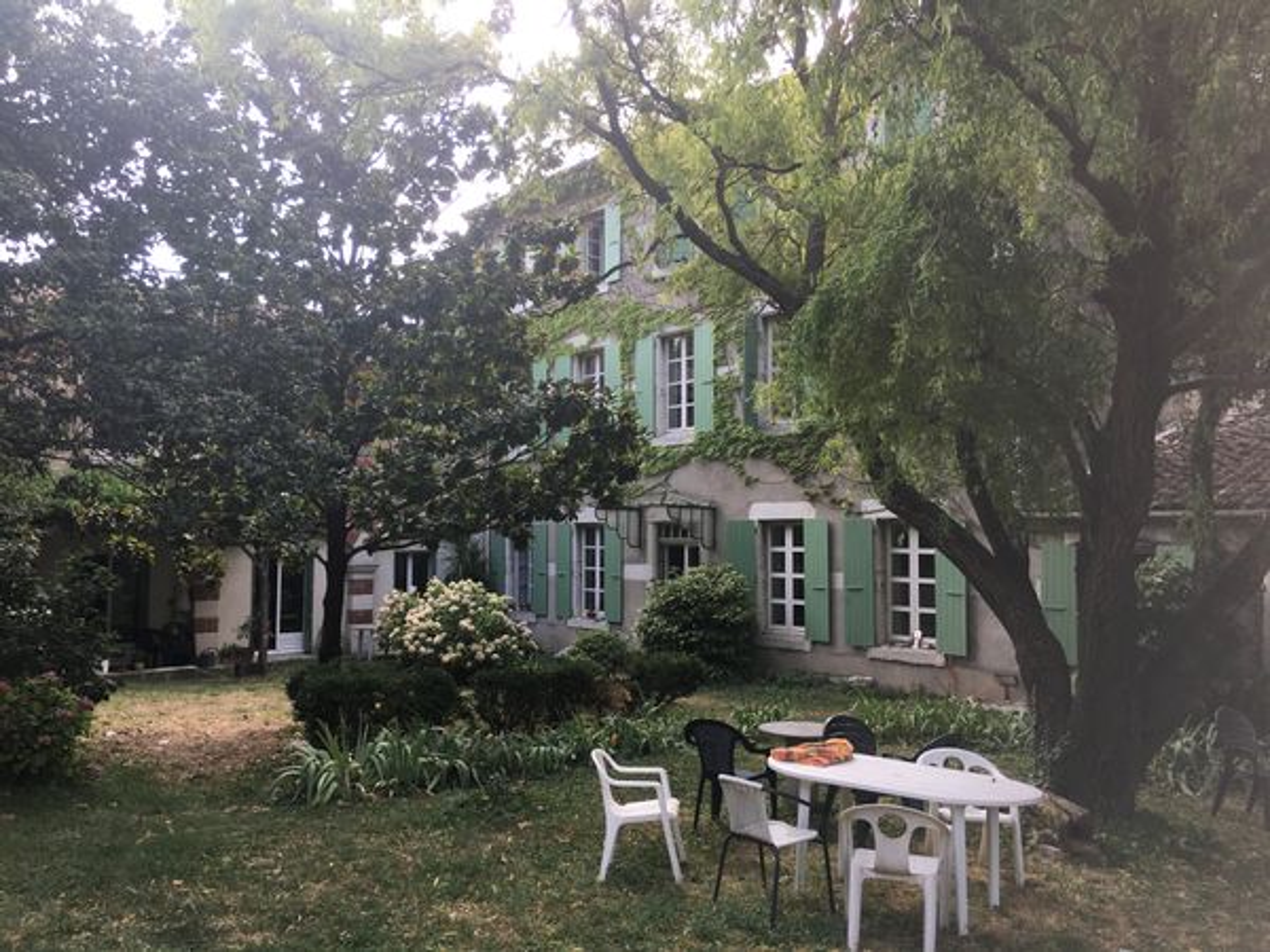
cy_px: 476
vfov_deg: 48.2
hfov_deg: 61.7
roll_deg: -0.3
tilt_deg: +3.2
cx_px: 635
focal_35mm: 29
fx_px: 1064
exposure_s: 1/234
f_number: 2.2
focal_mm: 4.15
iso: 25
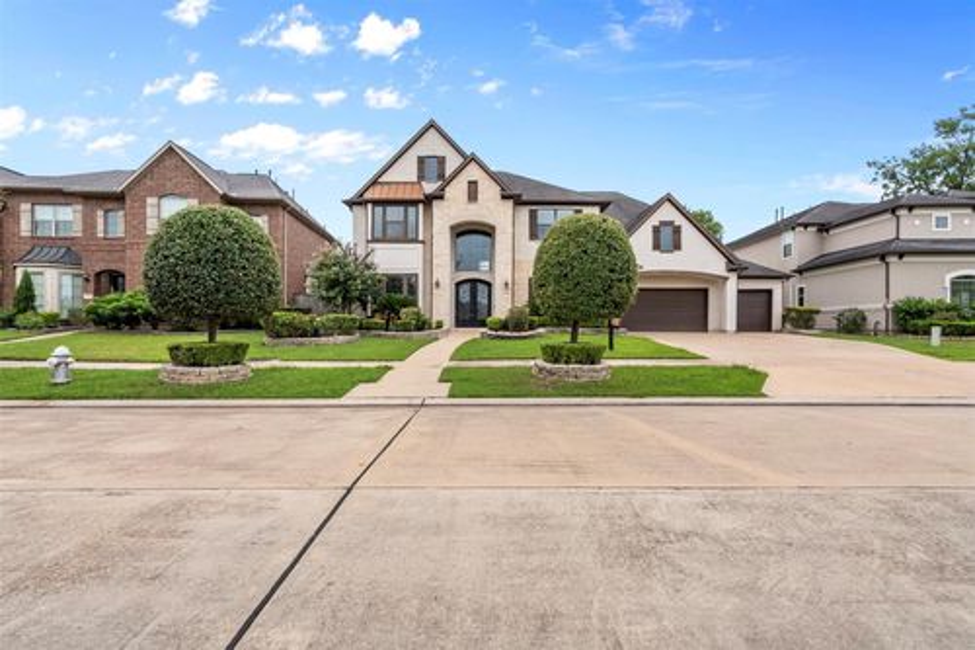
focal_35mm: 16
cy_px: 325
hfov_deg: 96.8
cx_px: 488
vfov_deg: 73.7
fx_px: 433
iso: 3200
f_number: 9
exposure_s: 1/4000
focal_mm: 16
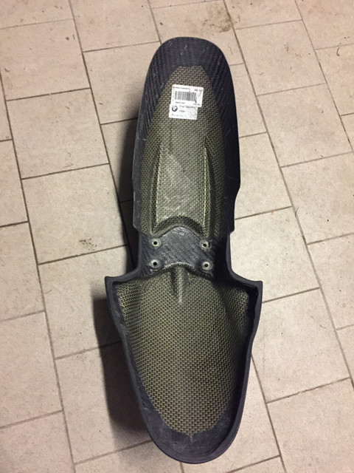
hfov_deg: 48.2
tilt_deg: -75.4
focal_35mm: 29
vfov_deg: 61.7
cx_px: 177
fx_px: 395
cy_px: 236
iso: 400
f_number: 2.2
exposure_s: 1/17
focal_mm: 4.15
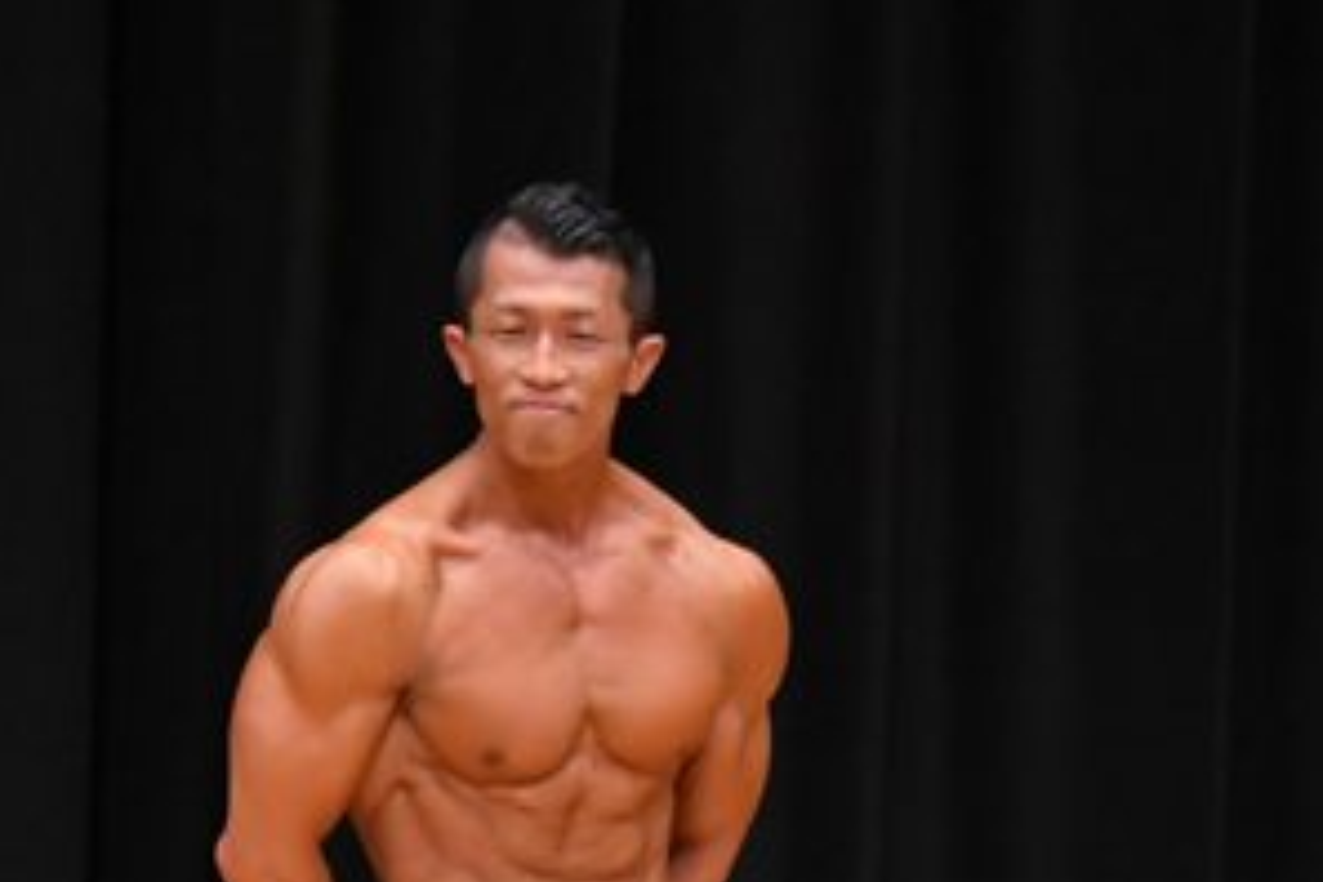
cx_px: 506
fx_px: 25907
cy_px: 1065
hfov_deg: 2.9
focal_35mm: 705
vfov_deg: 1.9
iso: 4000
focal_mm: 180
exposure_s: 1/400
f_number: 5.6
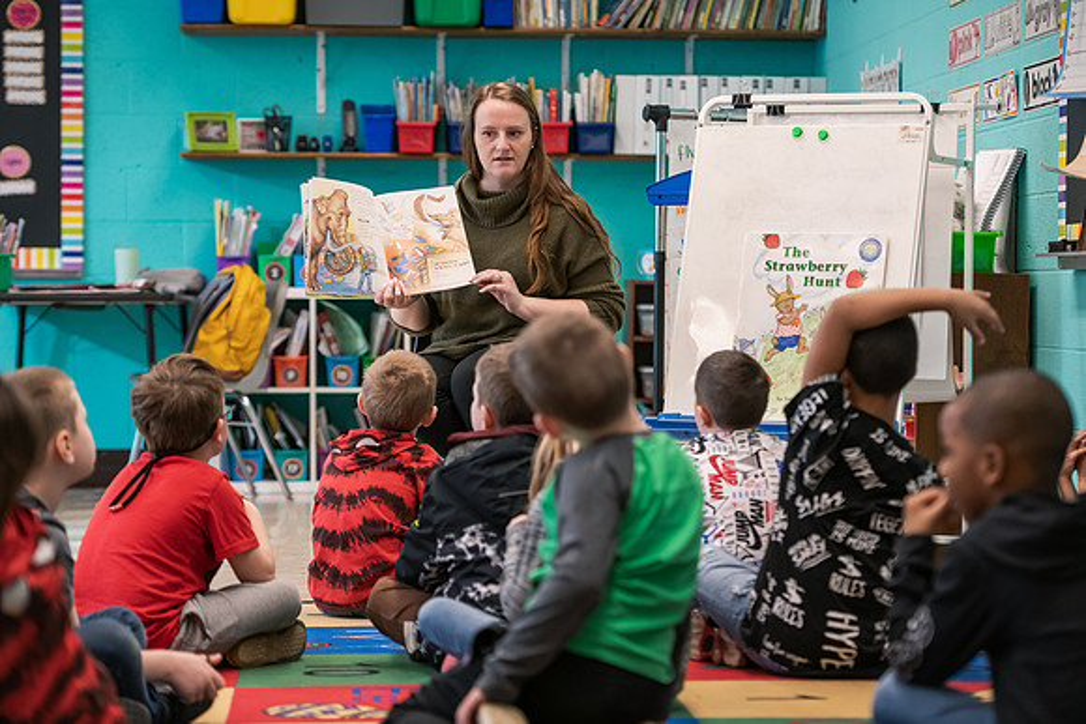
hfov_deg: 19.5
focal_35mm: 105
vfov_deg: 13.0
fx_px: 3168
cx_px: 543
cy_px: 362
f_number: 3.2
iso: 1600
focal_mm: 105
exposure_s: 1/200
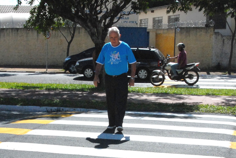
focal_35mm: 75
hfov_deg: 26.9
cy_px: 134
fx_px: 493
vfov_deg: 18.1
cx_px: 99
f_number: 14
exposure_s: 1/800
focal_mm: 24
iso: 800
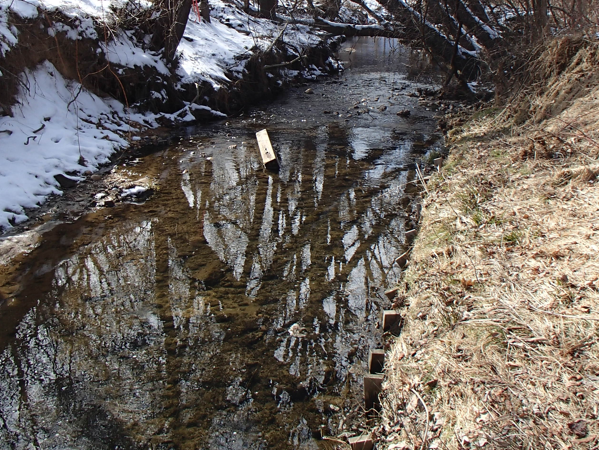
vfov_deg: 32.4
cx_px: 312
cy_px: 125
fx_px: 761
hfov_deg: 42.9
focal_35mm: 44
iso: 100
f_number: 3.9
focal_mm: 5
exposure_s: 1/500
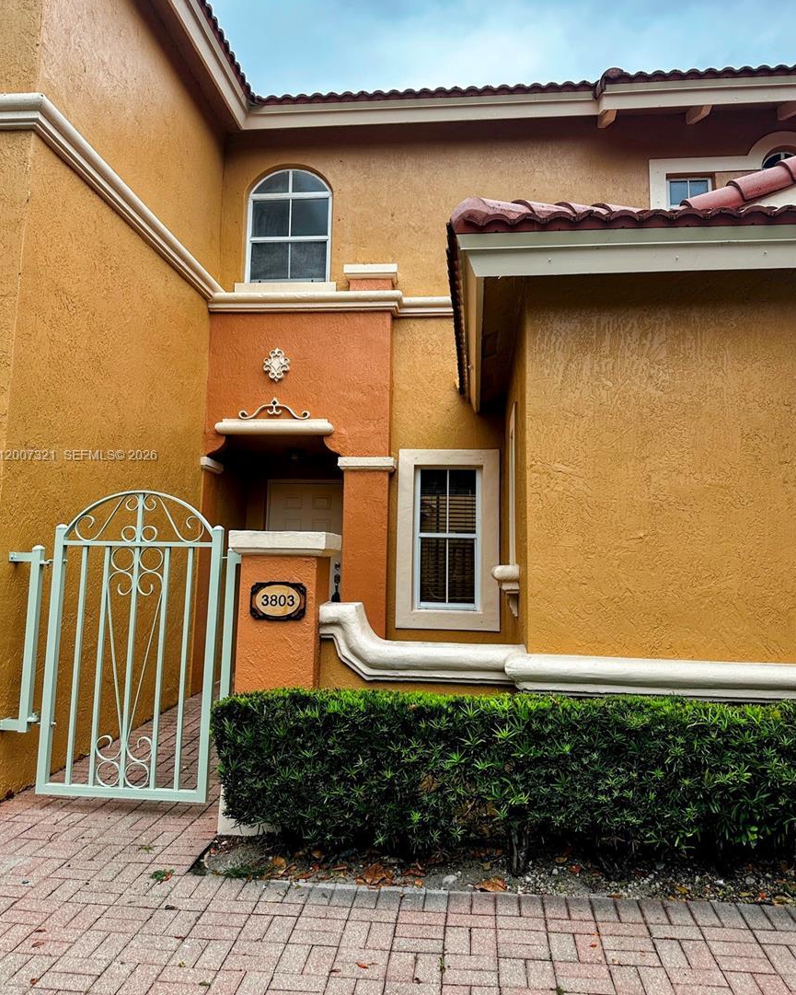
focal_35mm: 26
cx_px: 401
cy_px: 457
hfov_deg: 54.9
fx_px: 766
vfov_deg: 65.9
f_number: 1.78
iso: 80
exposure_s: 1/1289
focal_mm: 6.86
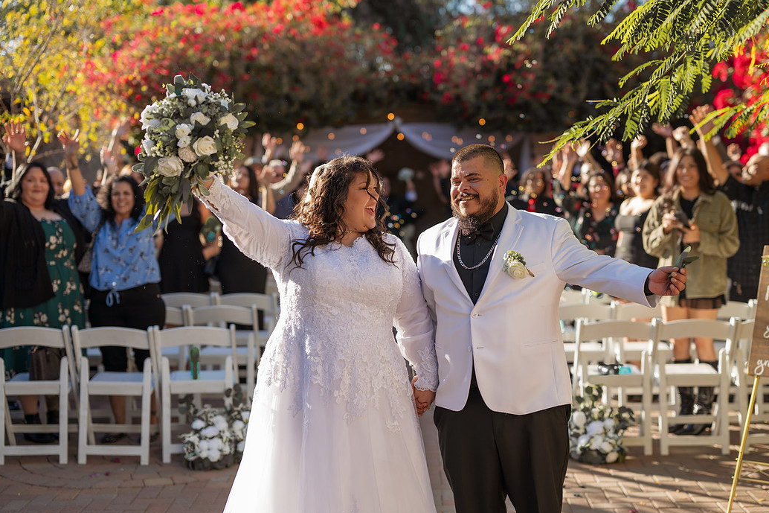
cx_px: 415
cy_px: 247
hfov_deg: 36.2
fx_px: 1175
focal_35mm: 55
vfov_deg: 24.6
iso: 100
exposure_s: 1/1250
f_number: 1.8
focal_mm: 50
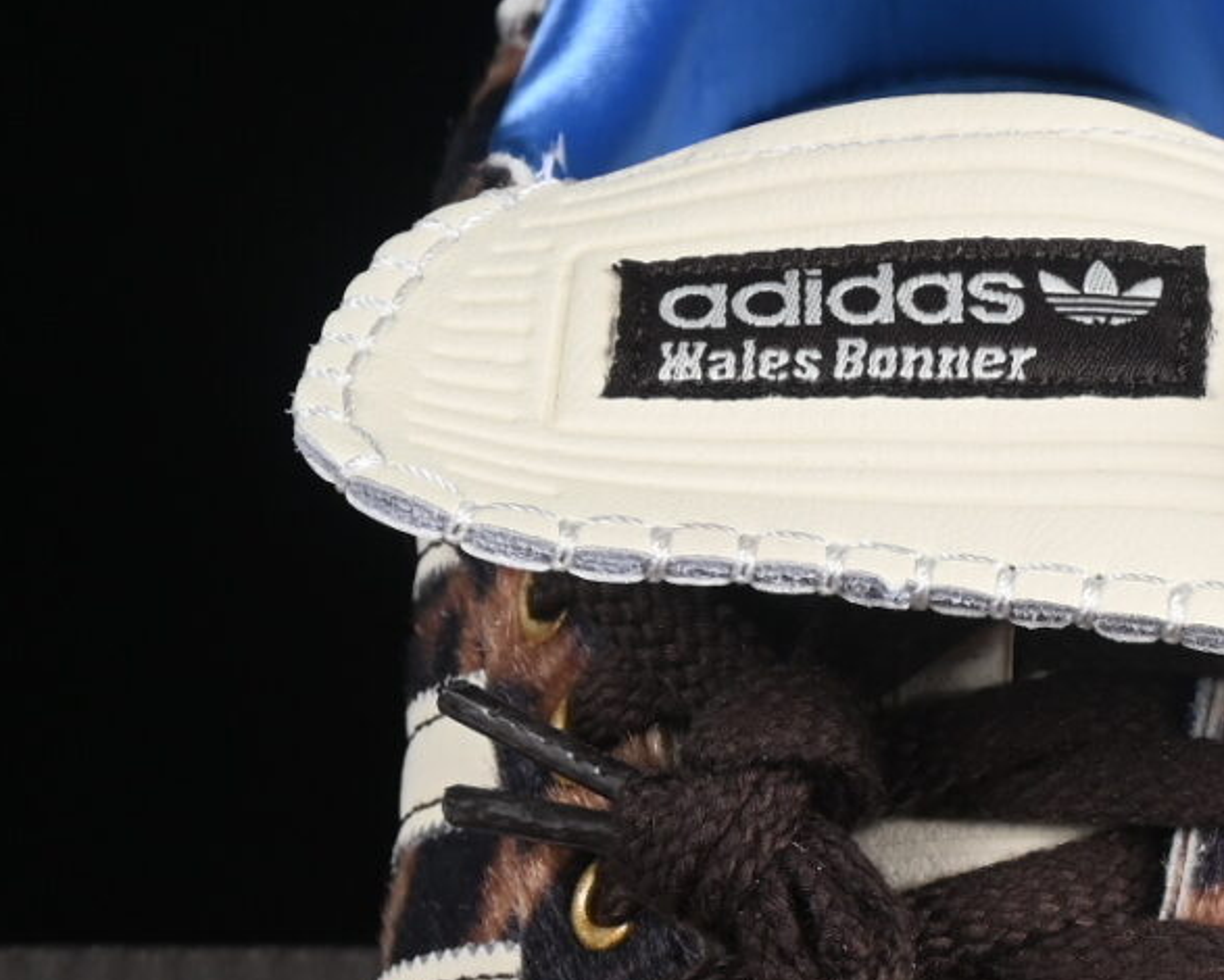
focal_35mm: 307
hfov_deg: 6.3
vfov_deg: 5.0
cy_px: 1140
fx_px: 11125
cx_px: 1560
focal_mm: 50
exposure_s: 1/80
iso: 160
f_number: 7.1
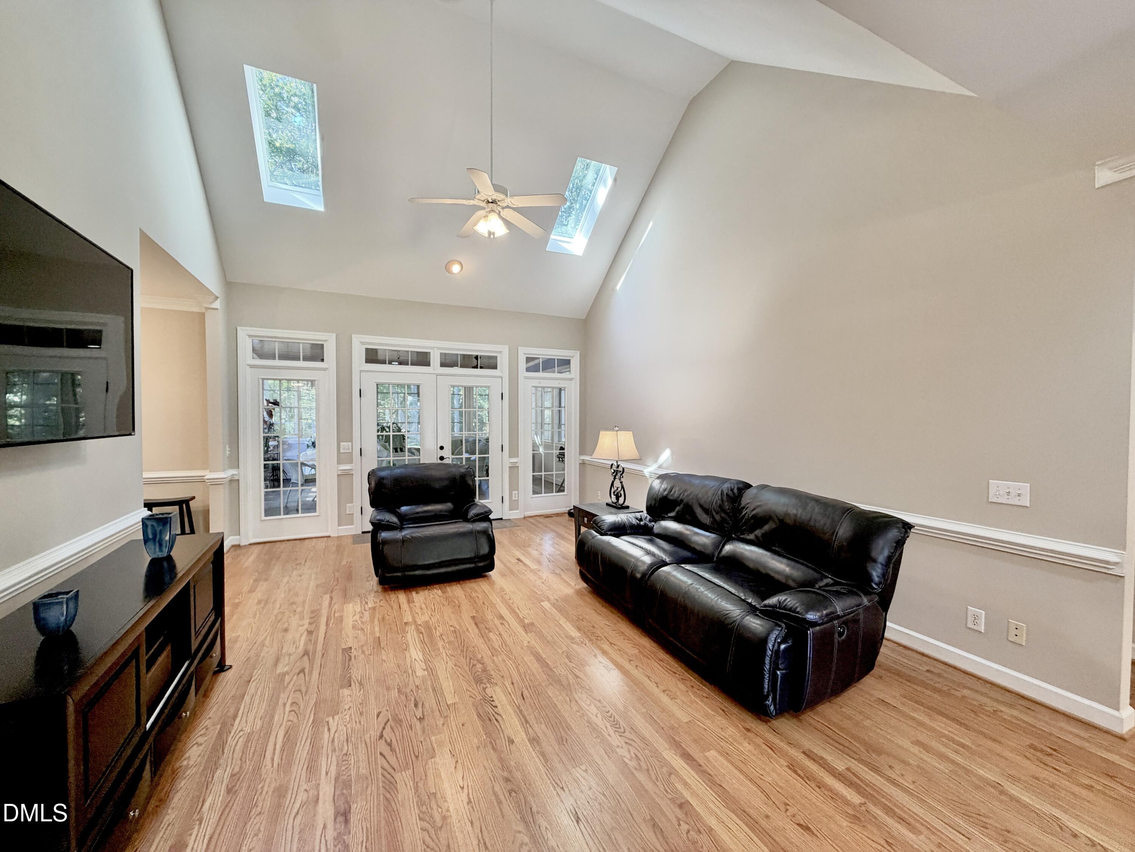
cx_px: 568
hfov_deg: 102.1
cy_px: 426
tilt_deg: -2.4
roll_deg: -0.3
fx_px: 459
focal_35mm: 14
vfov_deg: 85.7
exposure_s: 1/60
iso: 250
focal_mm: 2.22
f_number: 2.2
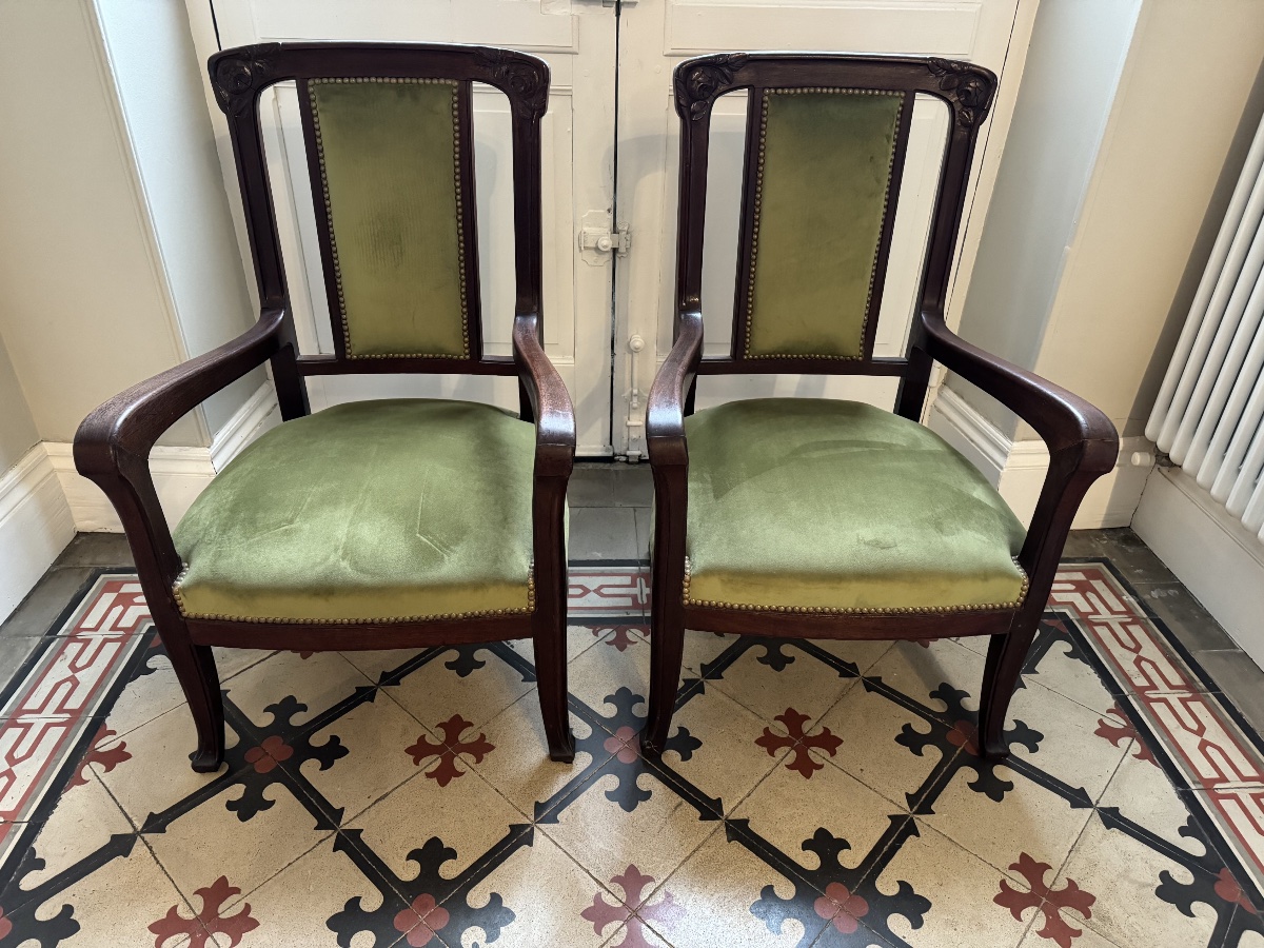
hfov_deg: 71.6
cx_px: 632
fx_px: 876
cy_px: 474
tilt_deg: -32.5
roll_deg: -1.6
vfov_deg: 56.8
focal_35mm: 24
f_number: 1.78
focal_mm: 6.76
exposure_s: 1/50
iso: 800
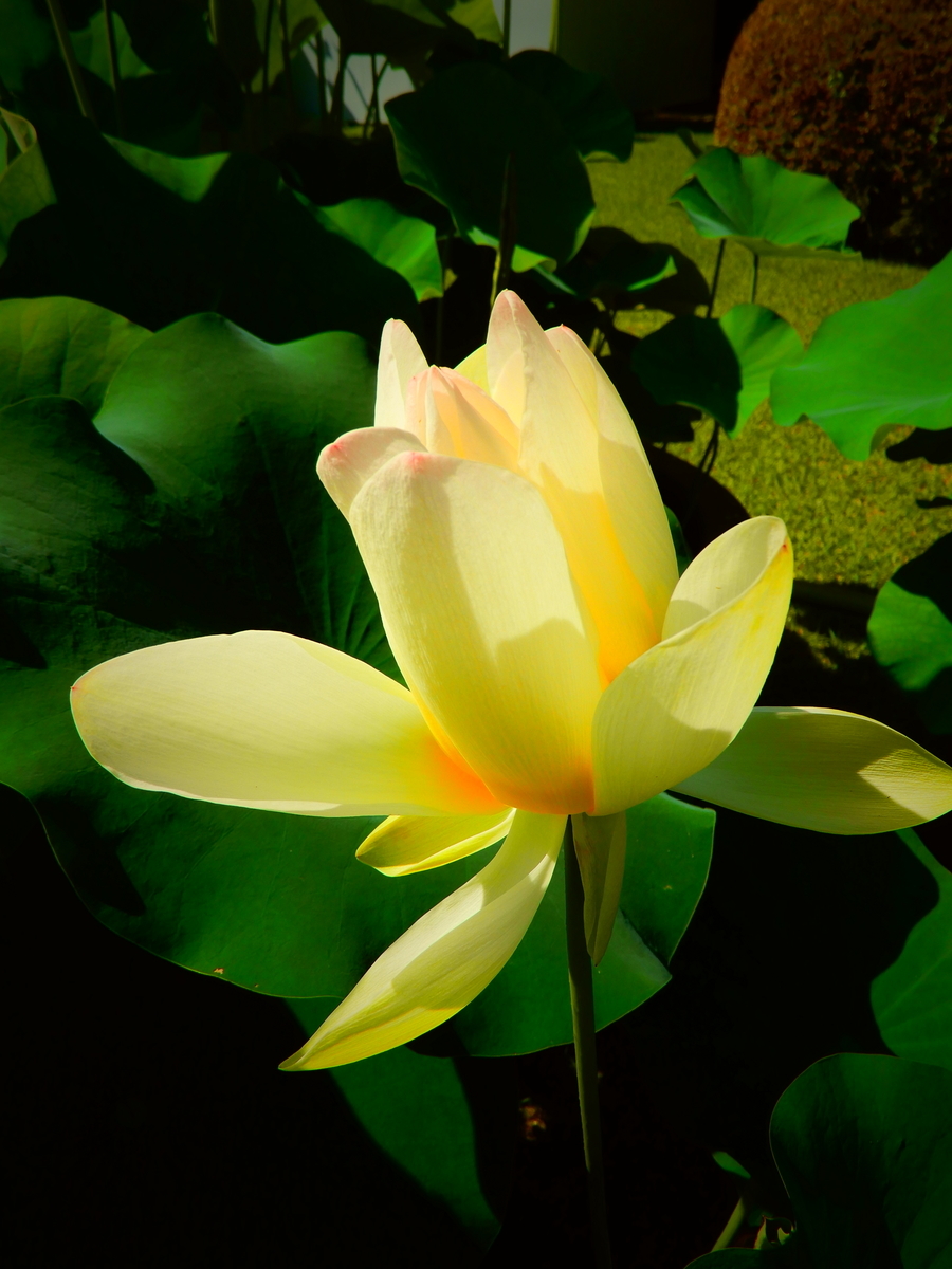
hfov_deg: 46.8
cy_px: 634
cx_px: 476
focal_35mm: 30
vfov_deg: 60.0
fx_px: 1100
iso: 80
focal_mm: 5.4
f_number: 3.5
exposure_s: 1/1000
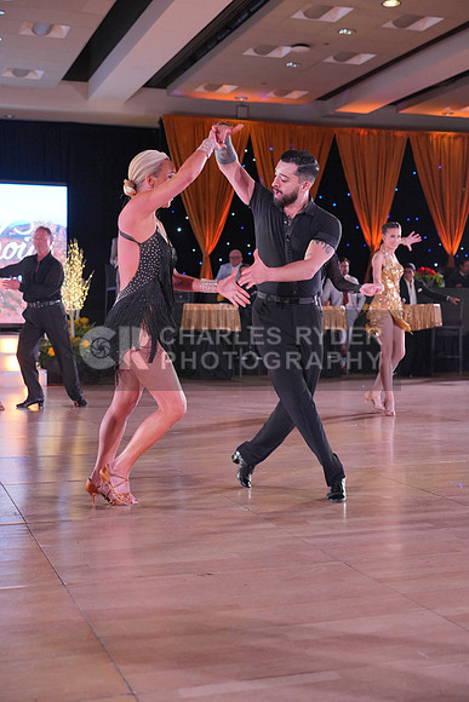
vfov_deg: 39.6
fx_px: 976
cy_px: 351
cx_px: 234
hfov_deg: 27.0
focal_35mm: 50
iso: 2500
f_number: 4
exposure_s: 1/400
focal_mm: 50
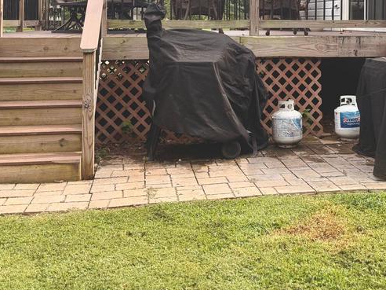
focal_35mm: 50
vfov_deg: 27.7
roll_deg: +0.1
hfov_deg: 37.7
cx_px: 260
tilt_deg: +1.2
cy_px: 12
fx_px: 558
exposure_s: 1/2500
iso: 100
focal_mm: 6.76
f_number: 1.78
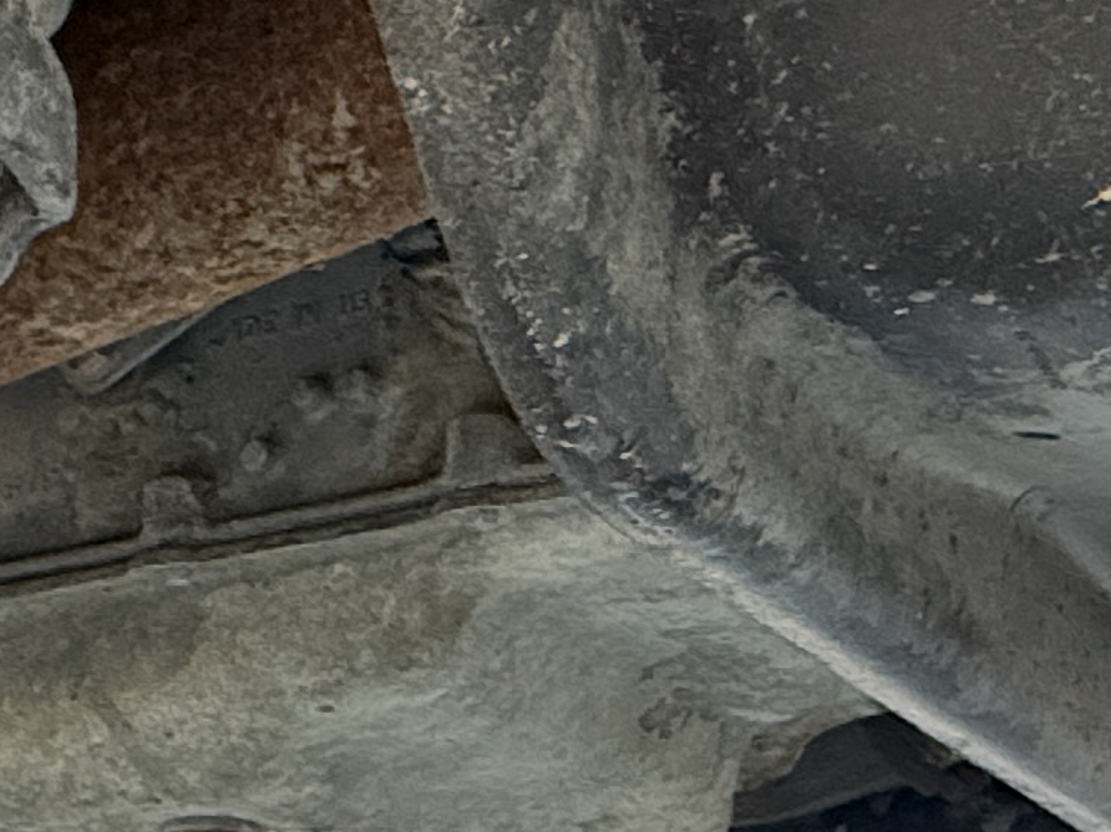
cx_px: 500
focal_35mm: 75
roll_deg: +5.9
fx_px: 2406
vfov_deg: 19.6
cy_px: 556
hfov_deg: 26.0
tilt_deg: +20.3
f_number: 2.2
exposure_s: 1/60
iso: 640
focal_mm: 2.22
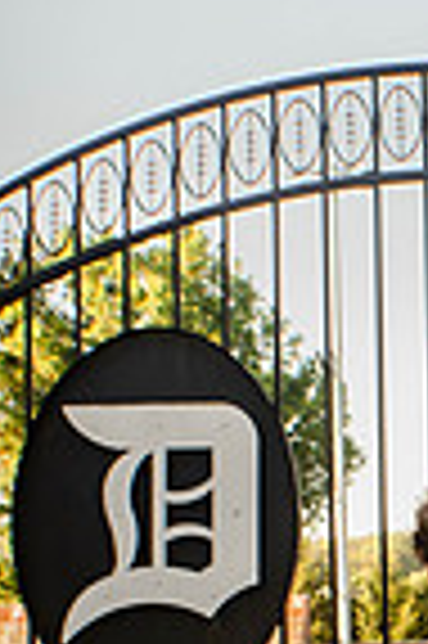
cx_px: 518
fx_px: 2949
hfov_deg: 8.2
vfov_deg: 12.3
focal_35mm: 165
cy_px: 676
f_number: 6.3
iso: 200
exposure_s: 1/160
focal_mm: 35
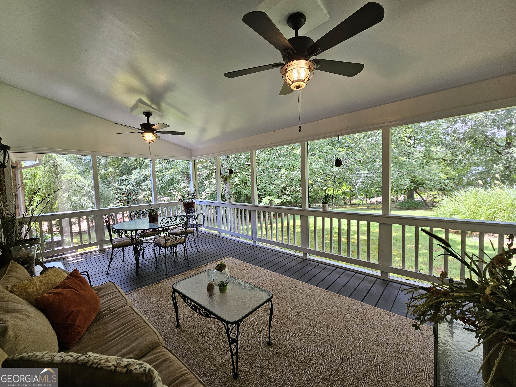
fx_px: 194
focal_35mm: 13
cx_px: 258
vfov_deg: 89.9
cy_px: 194
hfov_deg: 106.2
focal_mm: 2.2
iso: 64
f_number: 2.2
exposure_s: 1/60
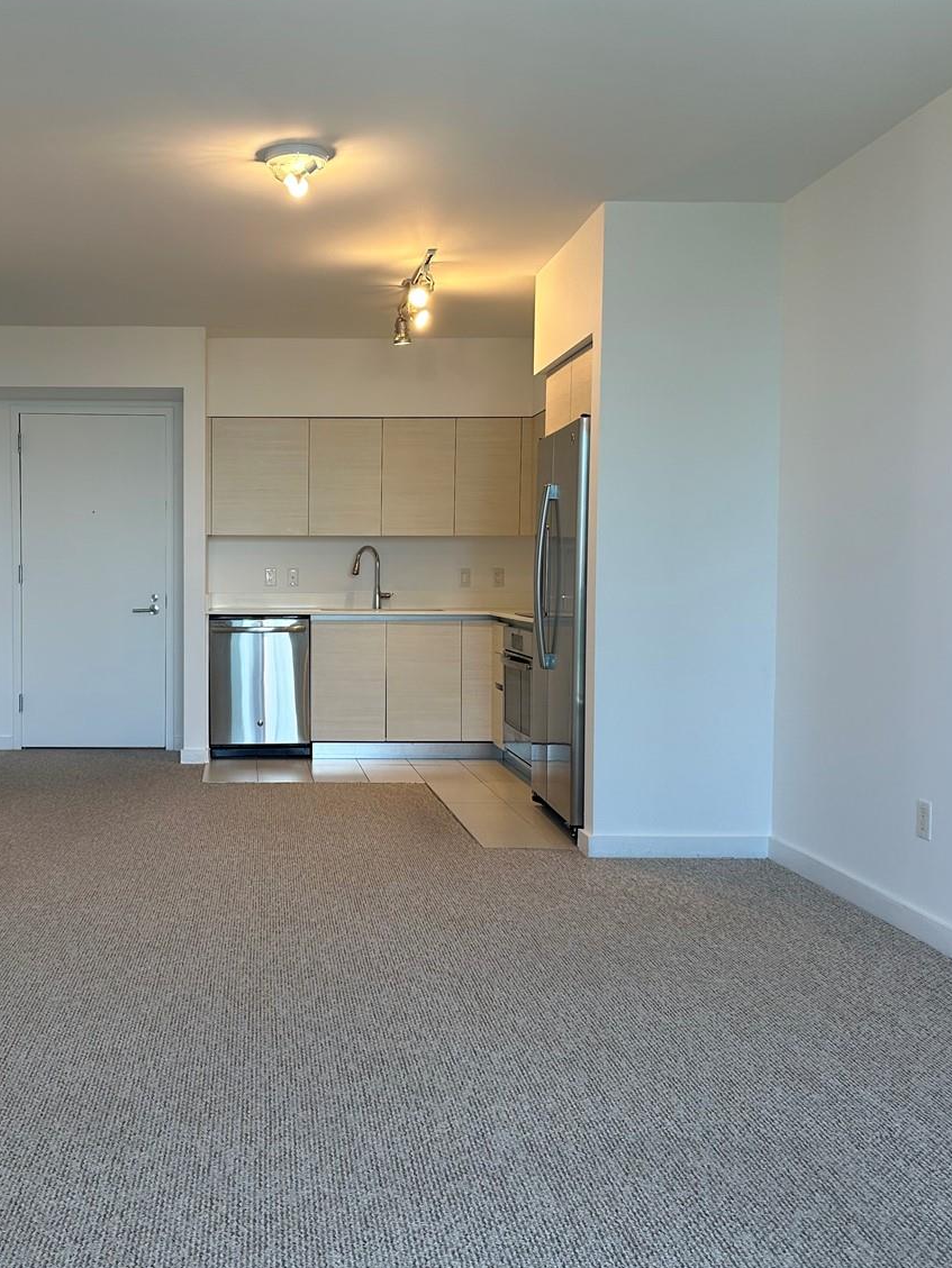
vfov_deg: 54.0
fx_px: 1247
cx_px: 263
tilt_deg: -2.9
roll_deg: -0.2
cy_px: 627
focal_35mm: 34
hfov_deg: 40.8
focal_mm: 6.86
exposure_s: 1/134
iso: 100
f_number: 1.78
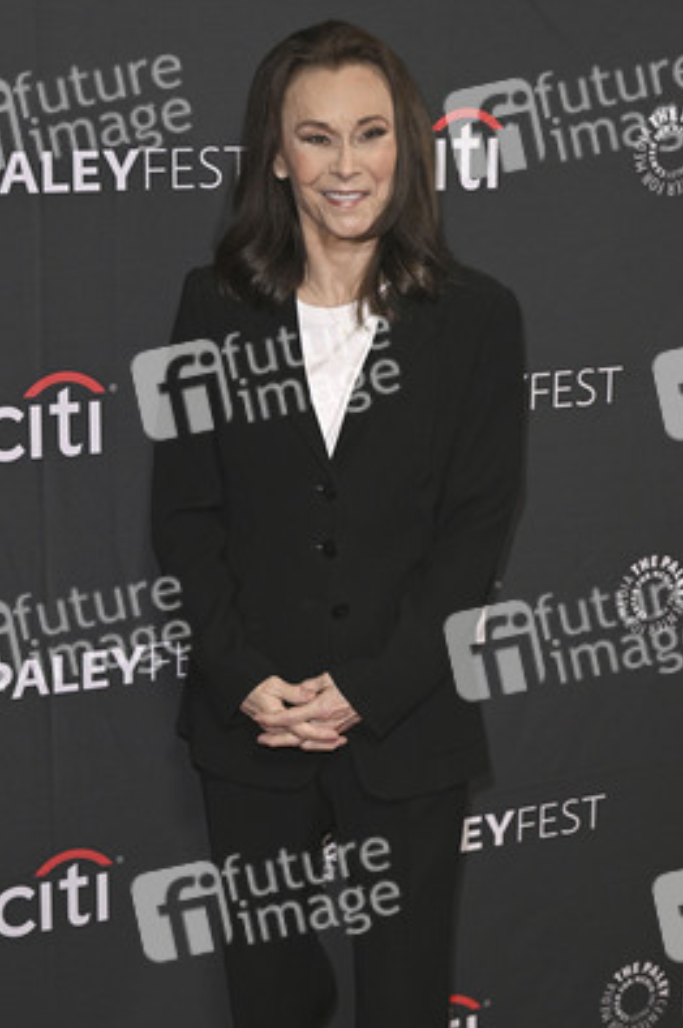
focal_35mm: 66
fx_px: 1881
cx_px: 342
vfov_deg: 30.5
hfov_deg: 20.6
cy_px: 509
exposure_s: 1/320
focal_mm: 65
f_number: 6.3
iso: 2500
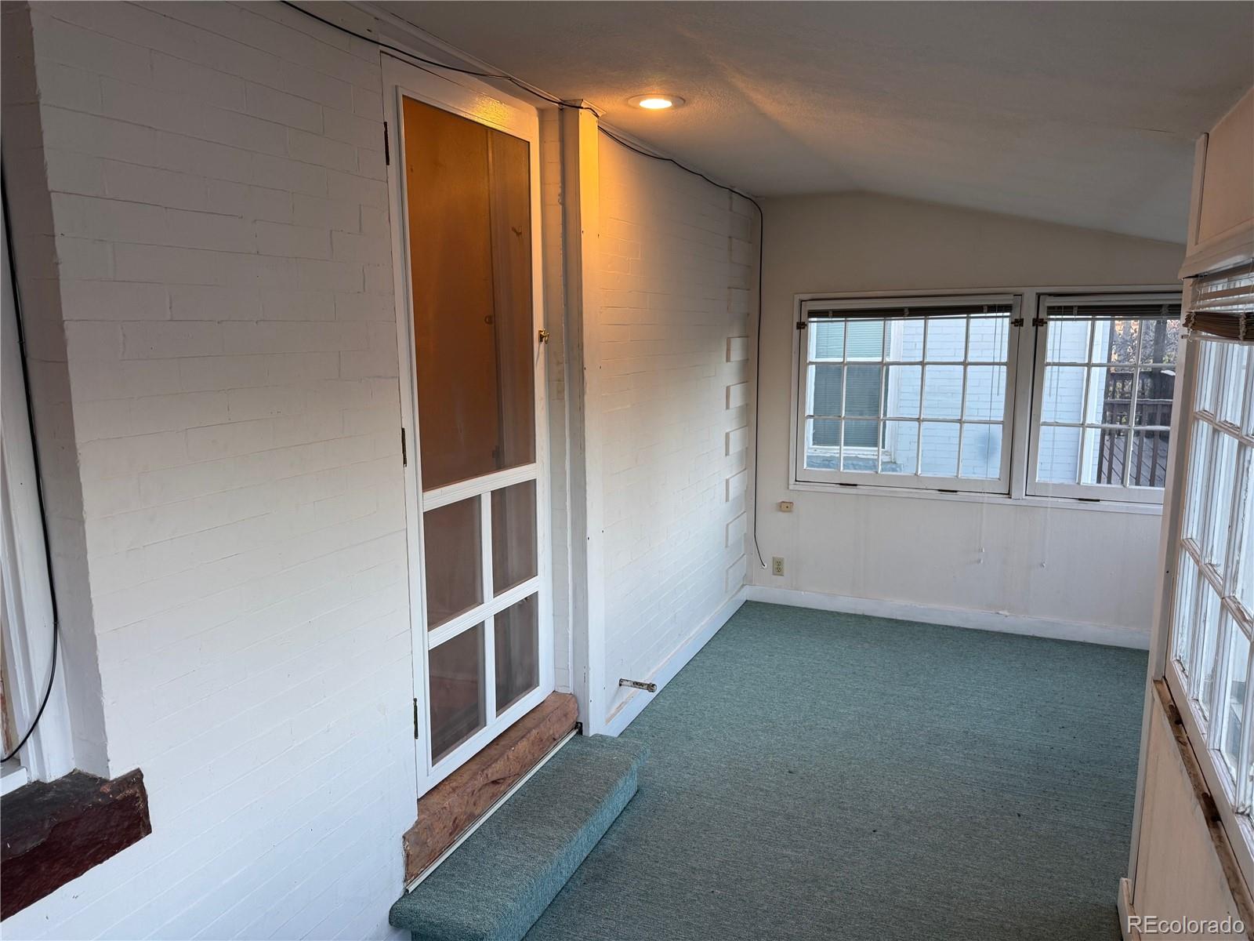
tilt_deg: -10.1
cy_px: 470
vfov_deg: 56.8
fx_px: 869
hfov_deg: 71.6
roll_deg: +0.6
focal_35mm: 24
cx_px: 627
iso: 125
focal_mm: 6.76
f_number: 1.78
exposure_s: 1/120
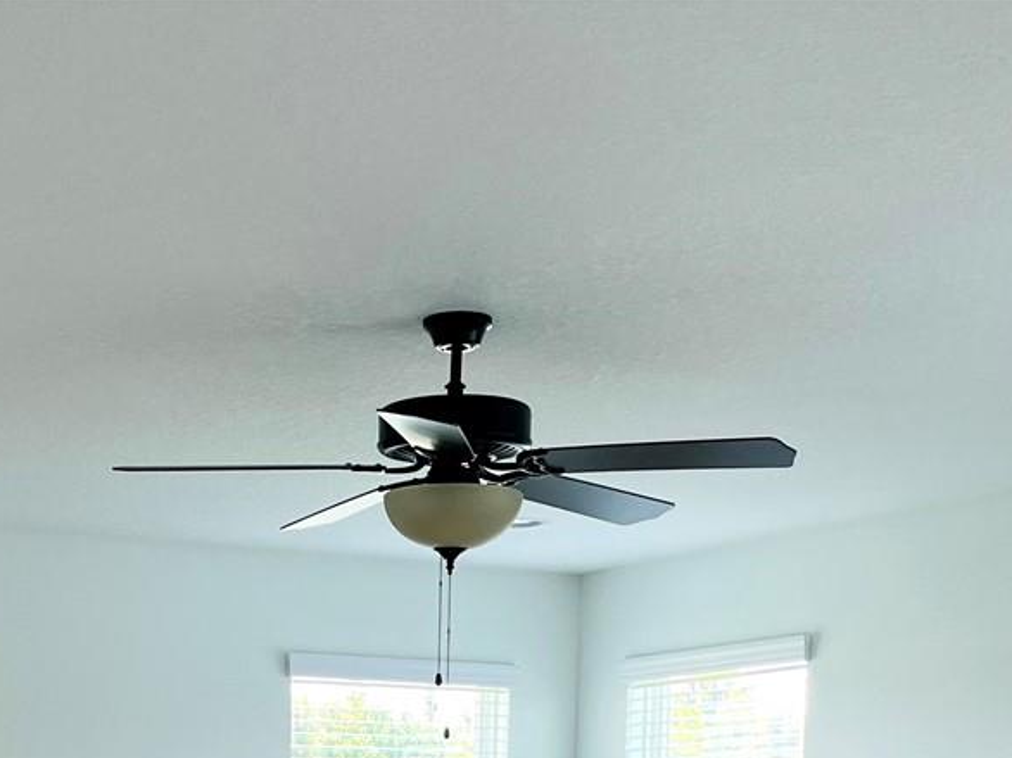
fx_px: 2075
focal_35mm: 71
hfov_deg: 27.0
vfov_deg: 18.9
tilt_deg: -5.1
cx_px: 252
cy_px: 1033
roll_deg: -2.7
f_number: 1.6
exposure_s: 1/120
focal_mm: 5.1
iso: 80
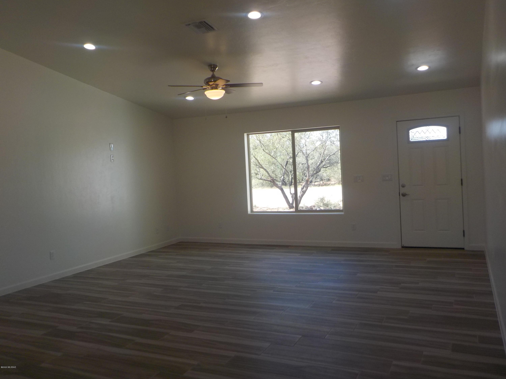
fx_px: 439
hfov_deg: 60.0
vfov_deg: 46.8
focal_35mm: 30
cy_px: 190
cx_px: 253
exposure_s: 1/125
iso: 125
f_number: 3.3
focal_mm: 4.1
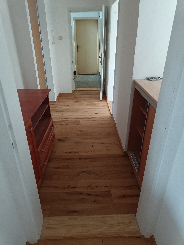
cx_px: 92
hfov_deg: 56.8
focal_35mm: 24
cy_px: 122
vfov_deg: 71.6
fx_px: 170
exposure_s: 1/25
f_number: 1.88
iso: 1134
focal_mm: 5.59
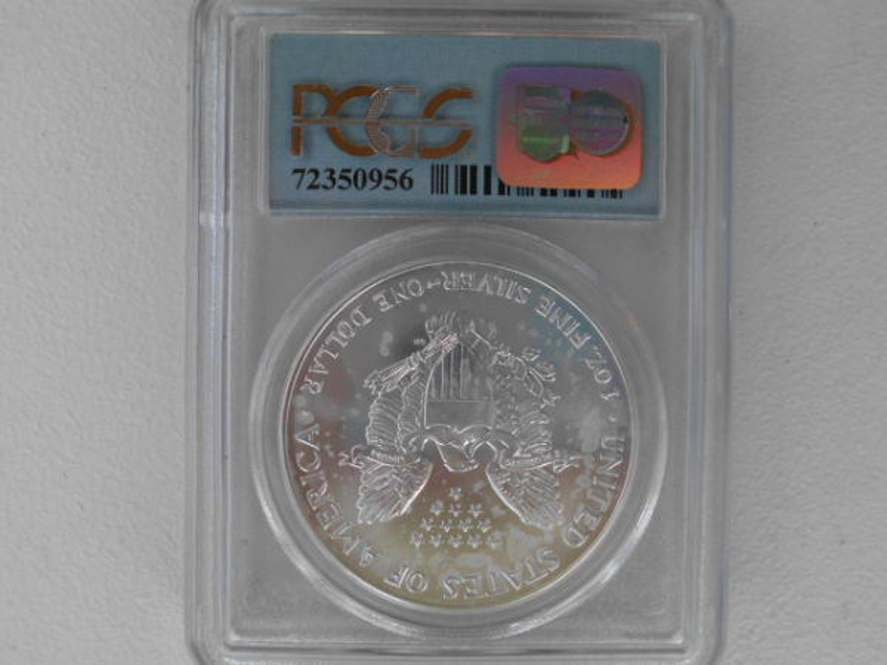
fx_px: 717
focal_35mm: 28
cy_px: 332
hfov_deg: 63.4
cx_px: 444
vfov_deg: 49.7
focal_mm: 5.05
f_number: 7.2
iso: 100
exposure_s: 1/139
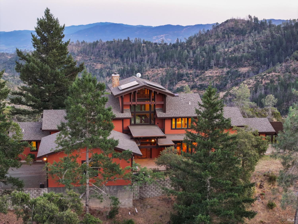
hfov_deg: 27.8
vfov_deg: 21.0
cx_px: 149
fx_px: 603
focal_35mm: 70
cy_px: 112
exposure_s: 1/15
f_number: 2.8
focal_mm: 19.35
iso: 370
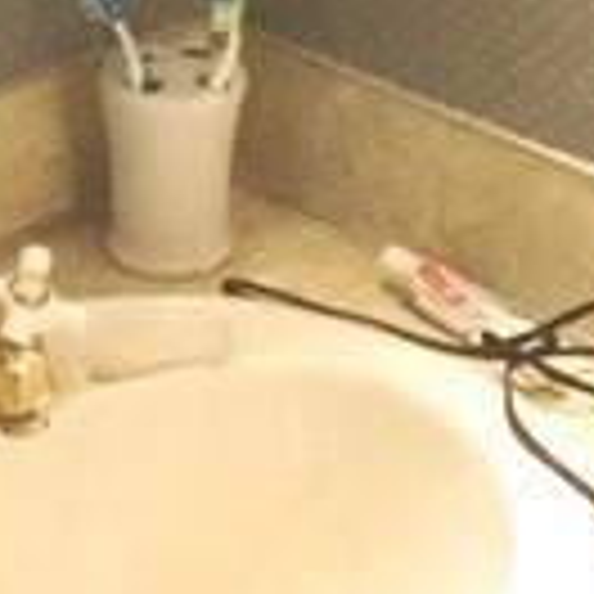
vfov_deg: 13.1
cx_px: 14
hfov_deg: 13.0
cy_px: 104
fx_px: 2582
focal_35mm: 133
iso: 320
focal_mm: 3.3
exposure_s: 1/15
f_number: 2.4
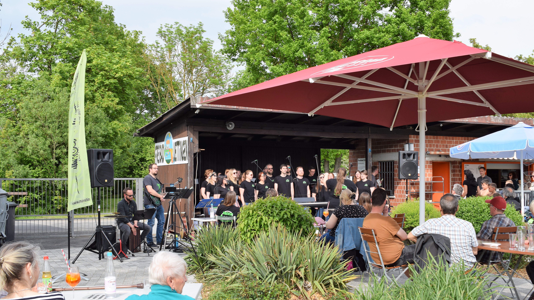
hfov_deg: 47.8
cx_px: 267
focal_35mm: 43
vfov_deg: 28.0
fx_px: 602
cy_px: 165
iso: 200
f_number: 8
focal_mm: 27
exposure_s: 1/250
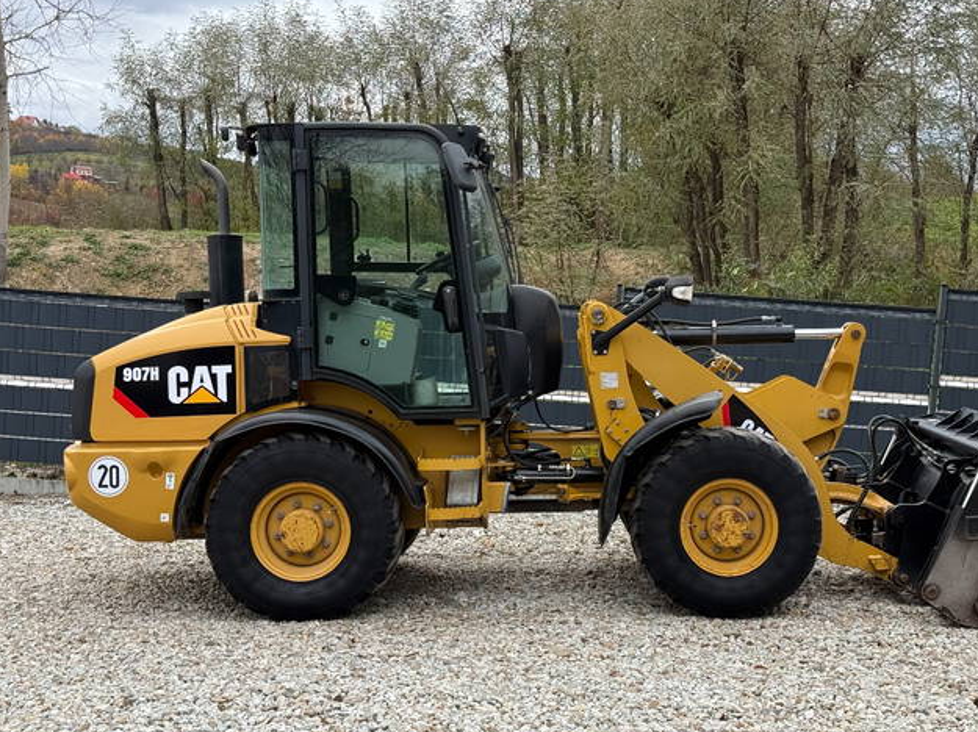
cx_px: 575
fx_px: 1638
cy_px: 372
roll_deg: -3.8
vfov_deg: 25.2
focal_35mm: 58
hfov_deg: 33.2
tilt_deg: -2.9
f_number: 1.78
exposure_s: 1/284
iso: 80
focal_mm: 6.76
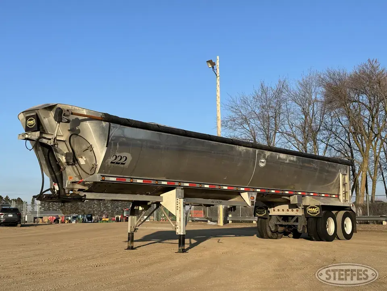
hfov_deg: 39.7
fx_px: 537
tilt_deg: +7.1
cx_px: 194
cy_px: 146
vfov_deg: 30.3
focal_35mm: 48
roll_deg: +0.3
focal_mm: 6.86
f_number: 1.78
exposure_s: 1/2667
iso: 64
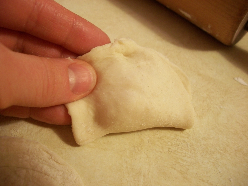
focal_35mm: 32
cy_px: 93
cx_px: 124
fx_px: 229
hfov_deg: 56.8
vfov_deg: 44.2
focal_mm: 5.7
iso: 160
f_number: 2.9
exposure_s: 1/10
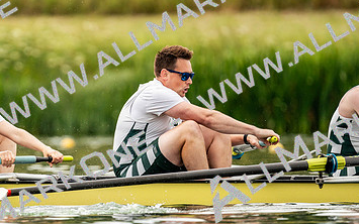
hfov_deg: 2.1
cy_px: 128
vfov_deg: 1.3
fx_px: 9766
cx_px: 123
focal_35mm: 998
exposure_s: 1/2000
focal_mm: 600
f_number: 6.3
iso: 500
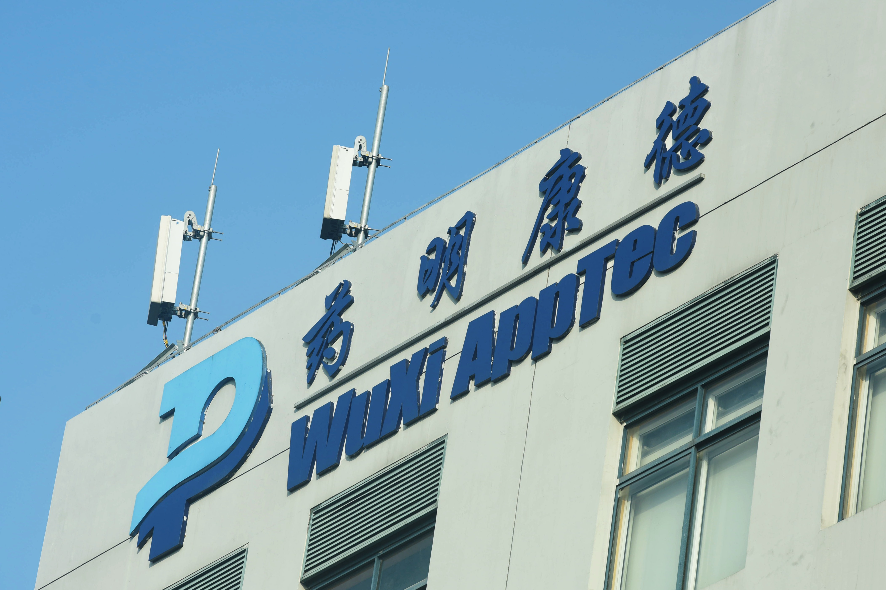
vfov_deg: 6.9
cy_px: 295
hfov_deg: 10.3
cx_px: 443
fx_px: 4921
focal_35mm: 200
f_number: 10
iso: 100
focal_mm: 200
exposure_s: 1/200
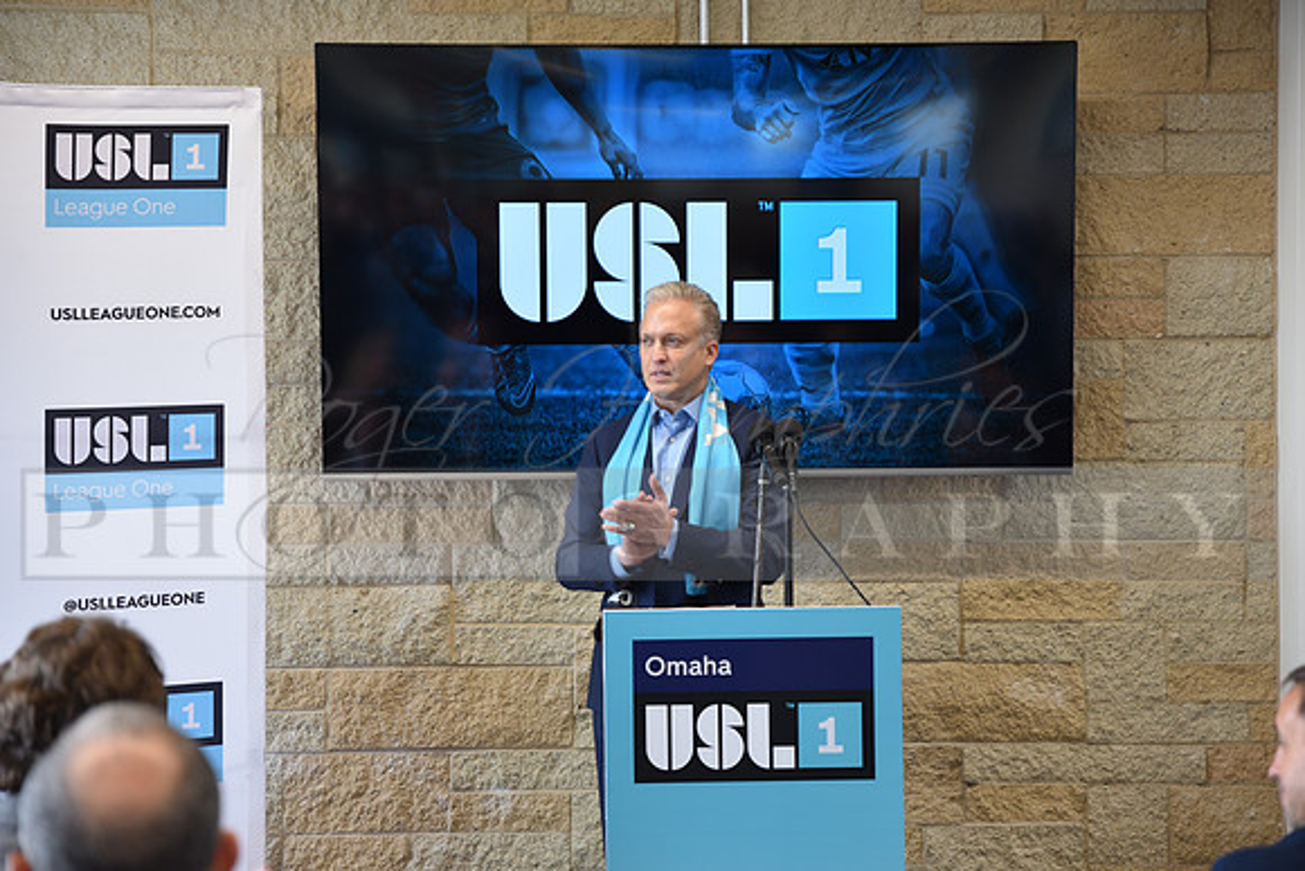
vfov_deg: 19.5
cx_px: 652
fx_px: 2538
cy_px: 436
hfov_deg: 28.8
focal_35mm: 70
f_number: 2.8
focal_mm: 70
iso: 400
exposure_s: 1/60
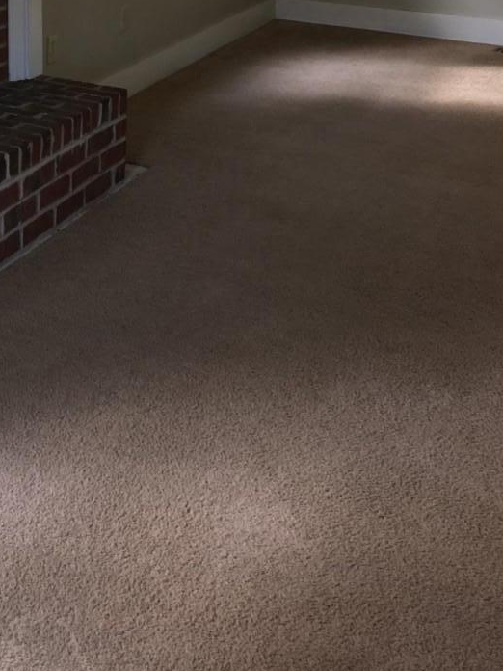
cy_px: 50
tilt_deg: -15.4
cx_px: 137
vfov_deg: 30.6
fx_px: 1162
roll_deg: -0.5
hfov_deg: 24.2
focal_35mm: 60
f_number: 2.2
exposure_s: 1/30
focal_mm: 4.15
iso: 40
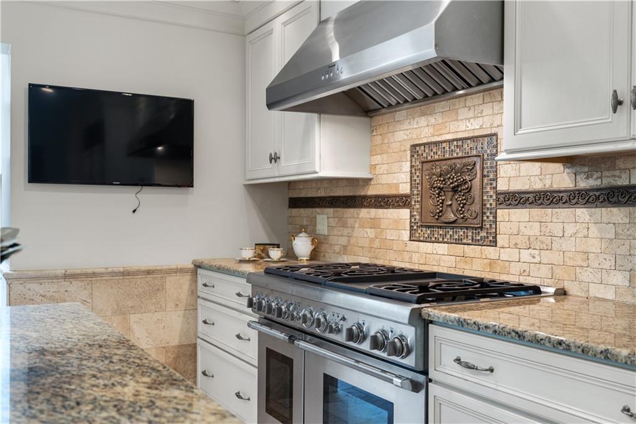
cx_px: 318
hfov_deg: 53.1
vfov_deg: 36.8
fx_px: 636
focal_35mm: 36
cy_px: 212
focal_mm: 24
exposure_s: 1/40
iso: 400
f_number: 2.8
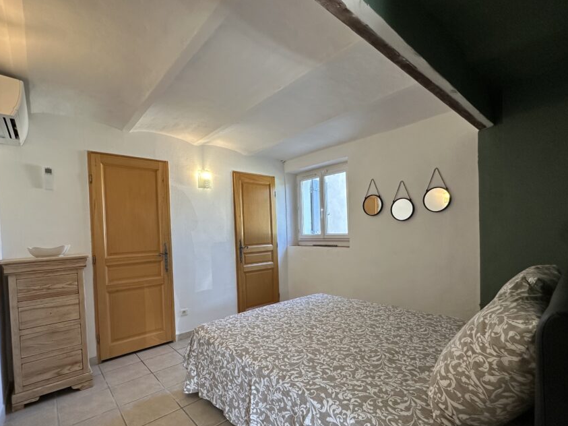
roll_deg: +1.9
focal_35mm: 17
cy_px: 235
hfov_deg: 91.0
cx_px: 273
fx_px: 279
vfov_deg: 74.5
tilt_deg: -0.3
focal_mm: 2.22
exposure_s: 1/99
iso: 200
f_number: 2.2
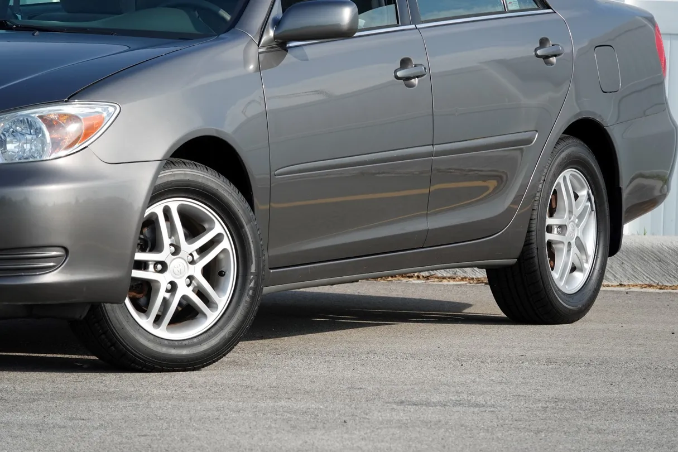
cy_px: 226
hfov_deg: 6.2
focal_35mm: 330
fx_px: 6215
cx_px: 339
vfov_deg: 4.2
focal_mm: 120.91
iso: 100
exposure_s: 1/500
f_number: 4
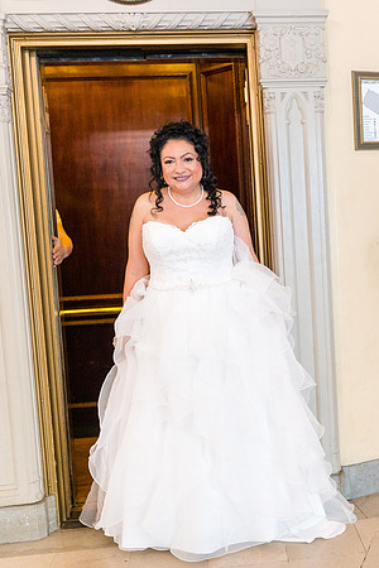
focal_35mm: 53
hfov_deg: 25.0
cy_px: 284
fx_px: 829
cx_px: 340
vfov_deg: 37.8
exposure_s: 1/200
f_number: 1.4
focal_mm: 35
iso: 800
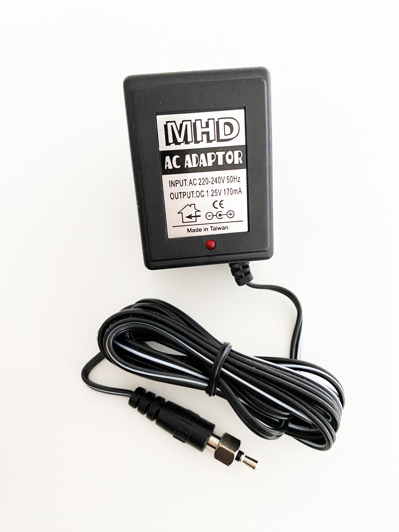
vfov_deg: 69.4
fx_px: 384
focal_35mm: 25
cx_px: 200
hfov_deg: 54.9
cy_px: 266
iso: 200
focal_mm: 4.25
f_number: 1.8
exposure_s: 1/60
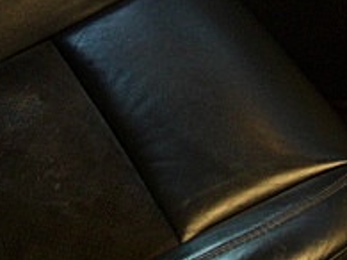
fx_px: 1182
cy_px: -45
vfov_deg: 12.3
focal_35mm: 118
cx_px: 201
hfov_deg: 16.7
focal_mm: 6.3
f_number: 2.8
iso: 400
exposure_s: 1/125
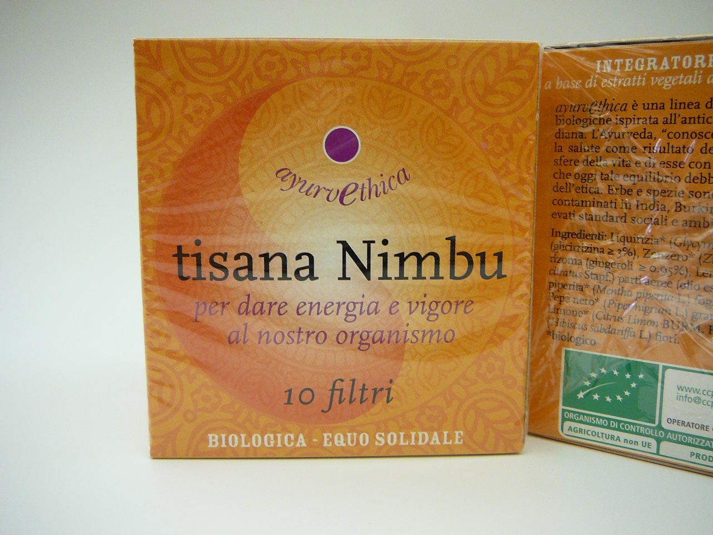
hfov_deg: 52.6
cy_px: 268
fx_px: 721
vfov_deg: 40.7
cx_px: 356
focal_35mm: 35
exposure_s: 1/15
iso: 200
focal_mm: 5.2
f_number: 2.8
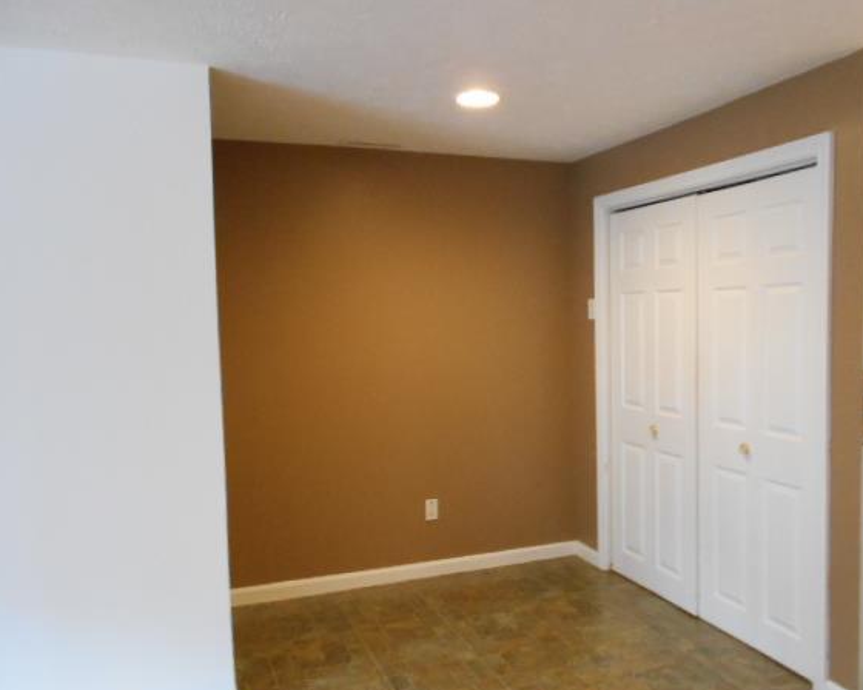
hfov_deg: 60.2
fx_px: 741
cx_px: 487
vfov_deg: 49.9
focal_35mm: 29
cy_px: 368
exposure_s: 1/30
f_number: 3.2
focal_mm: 4.6
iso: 800
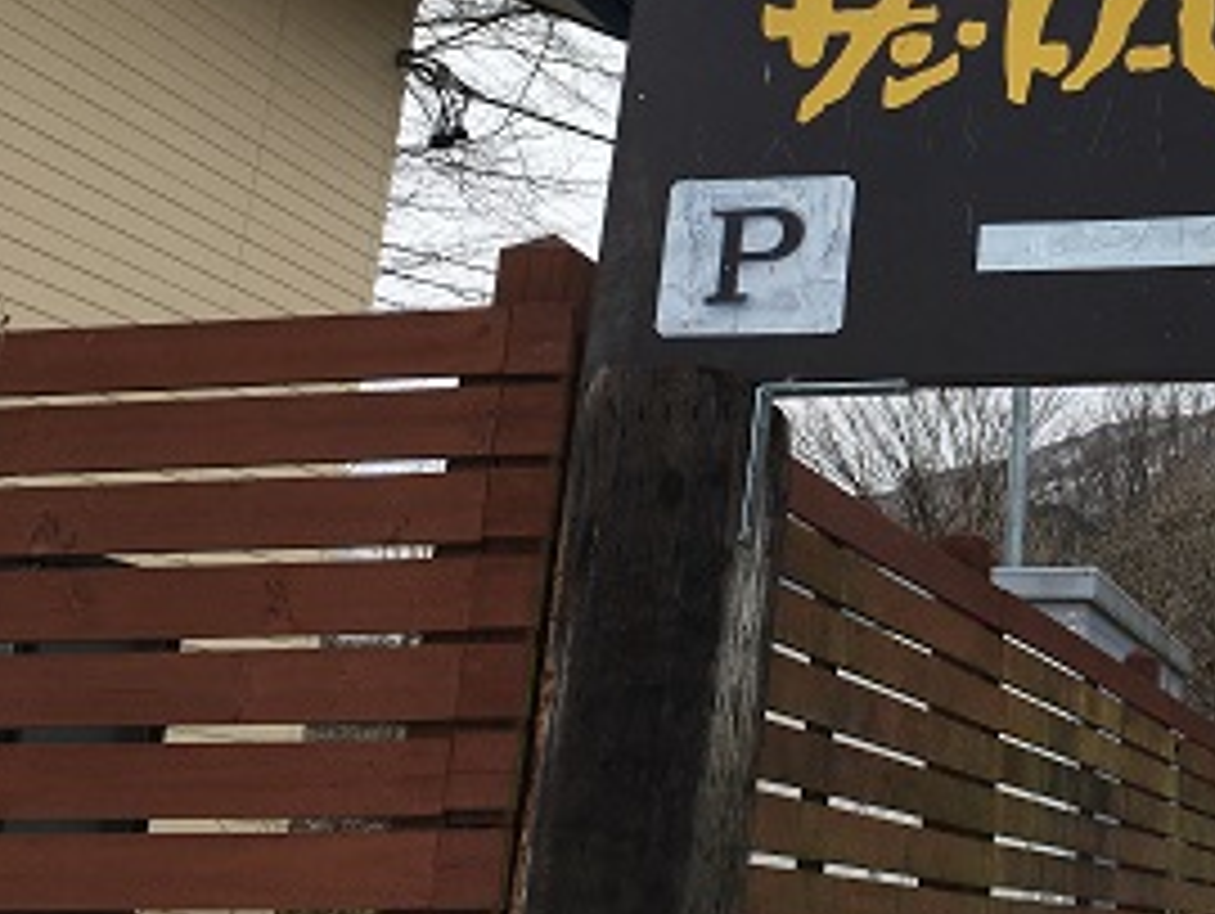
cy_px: 205
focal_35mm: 58
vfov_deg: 24.9
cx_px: 1192
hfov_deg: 31.0
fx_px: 2038
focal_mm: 4.15
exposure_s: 1/1374
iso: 25
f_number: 2.2
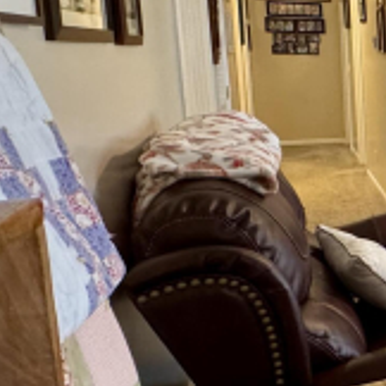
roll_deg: -1.8
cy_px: 152
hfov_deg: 21.8
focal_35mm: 51
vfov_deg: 33.3
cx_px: 687
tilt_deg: -8.4
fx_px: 643
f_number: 2.2
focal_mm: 2.22
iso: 320
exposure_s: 1/60
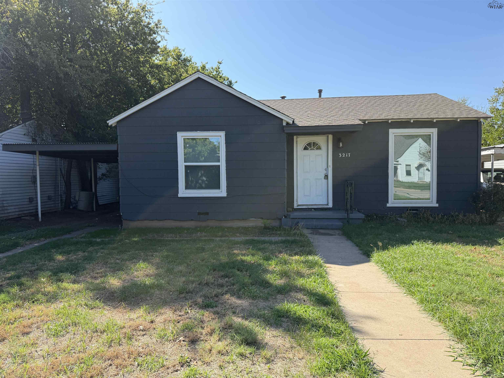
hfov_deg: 71.6
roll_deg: +0.5
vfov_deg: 56.8
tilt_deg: -3.2
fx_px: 349
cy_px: 189
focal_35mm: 24
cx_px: 252
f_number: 1.78
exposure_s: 1/2907
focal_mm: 6.76
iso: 100
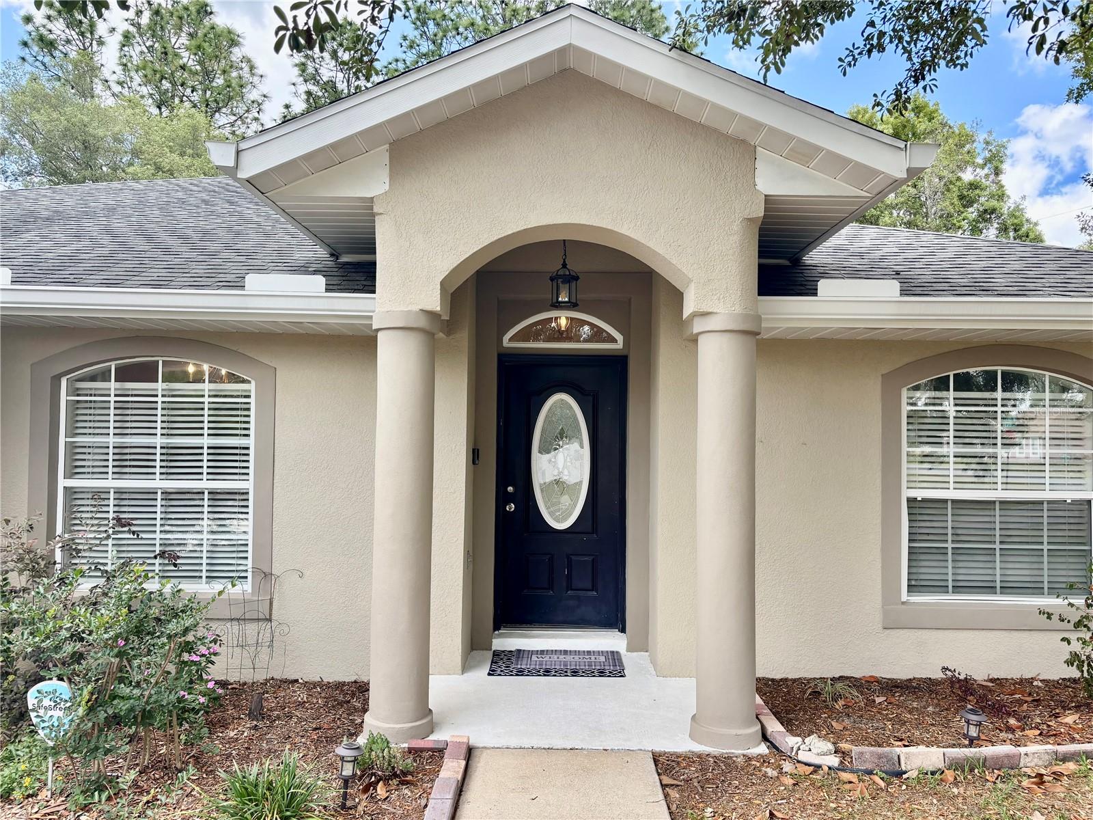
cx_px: 546
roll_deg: -0.9
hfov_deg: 67.3
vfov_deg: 53.1
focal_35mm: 26
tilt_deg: +2.0
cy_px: 410
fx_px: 821
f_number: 1.6
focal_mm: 5.96
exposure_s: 1/517
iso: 50
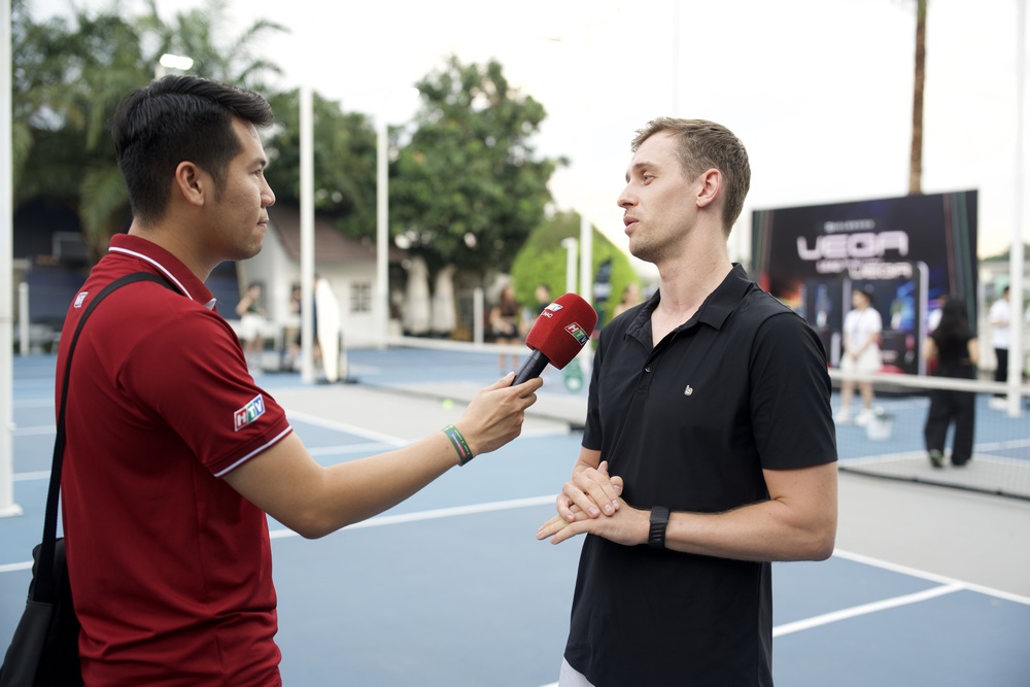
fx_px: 1001
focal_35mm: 35
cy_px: 344
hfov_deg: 54.4
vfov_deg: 37.9
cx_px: 515
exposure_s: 1/200
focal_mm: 35
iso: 100
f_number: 2
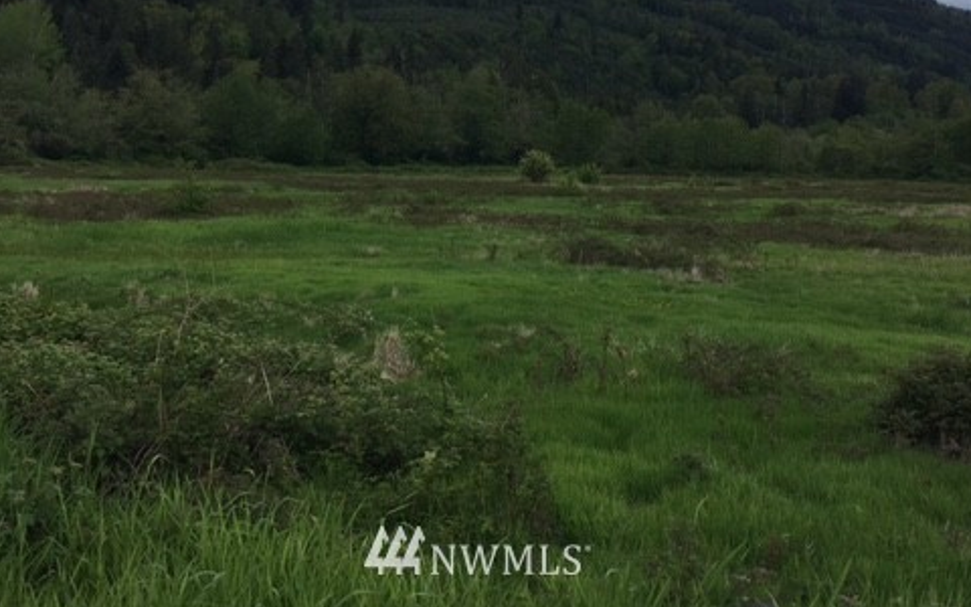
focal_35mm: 41
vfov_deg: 30.6
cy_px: 142
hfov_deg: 48.2
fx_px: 1085
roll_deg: -2.1
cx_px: 477
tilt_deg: -1.1
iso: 25
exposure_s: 1/1672
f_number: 2.2
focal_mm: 4.15
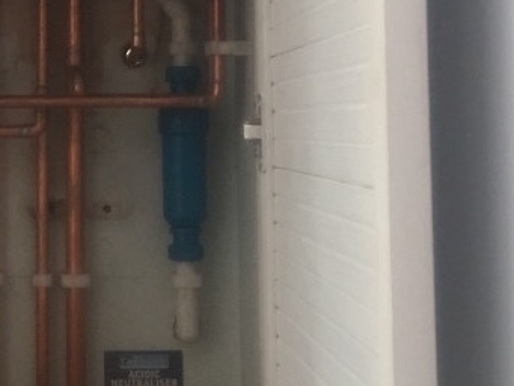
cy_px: 56
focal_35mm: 102
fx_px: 1515
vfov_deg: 14.4
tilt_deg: +4.4
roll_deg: +0.8
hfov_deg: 18.6
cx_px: -35
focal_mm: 4.15
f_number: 2.2
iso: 80
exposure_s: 1/10
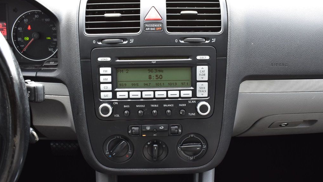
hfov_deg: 54.6
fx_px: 313
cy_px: 85
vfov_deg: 32.4
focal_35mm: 37
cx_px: 162
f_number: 7.1
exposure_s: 1/30
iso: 400
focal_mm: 23
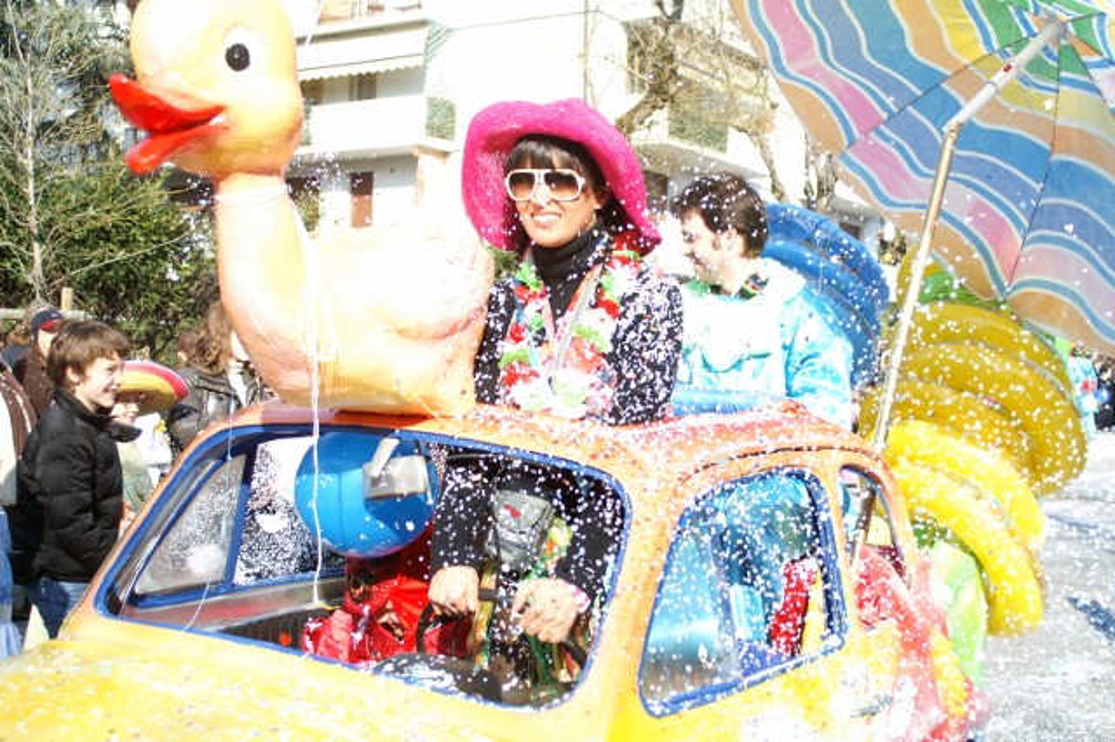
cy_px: 371
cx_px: 558
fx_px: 1300
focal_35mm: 42
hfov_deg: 46.4
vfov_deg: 31.9
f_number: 5
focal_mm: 28
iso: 200
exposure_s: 1/500
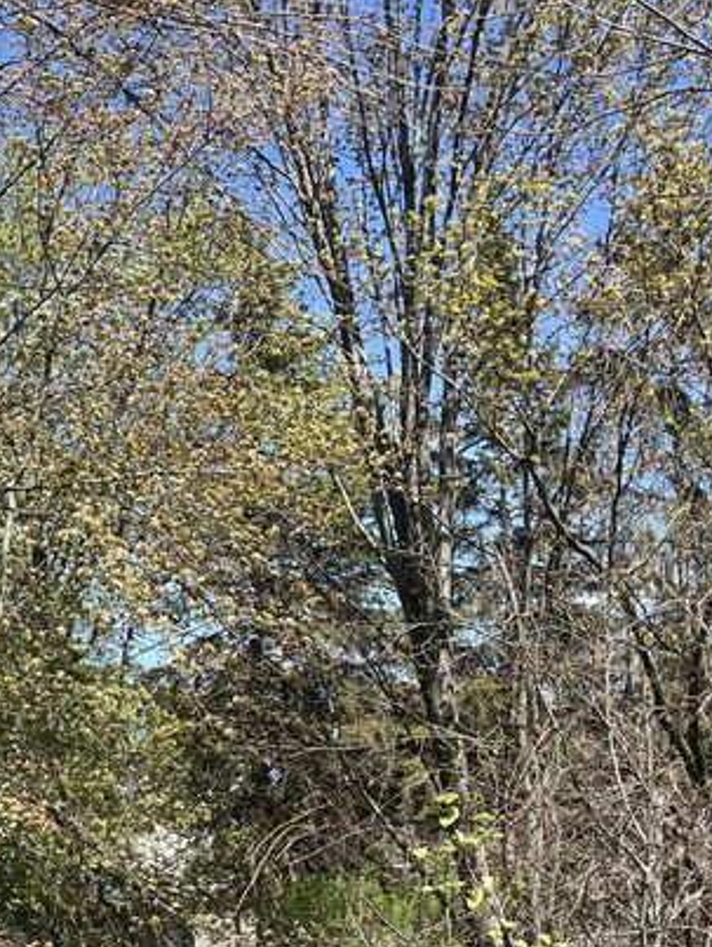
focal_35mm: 66
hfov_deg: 21.5
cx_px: -12
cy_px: 806
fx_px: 1807
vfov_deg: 28.5
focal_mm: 5.1
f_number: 1.6
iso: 50
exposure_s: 1/1992
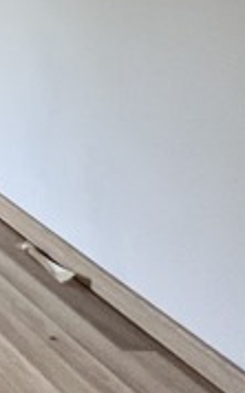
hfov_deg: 11.3
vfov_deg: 28.1
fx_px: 663
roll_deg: -1.4
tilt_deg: -3.3
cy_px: -99
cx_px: -503
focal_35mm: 62
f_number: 1.8
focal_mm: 1.57
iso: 200
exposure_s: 1/50
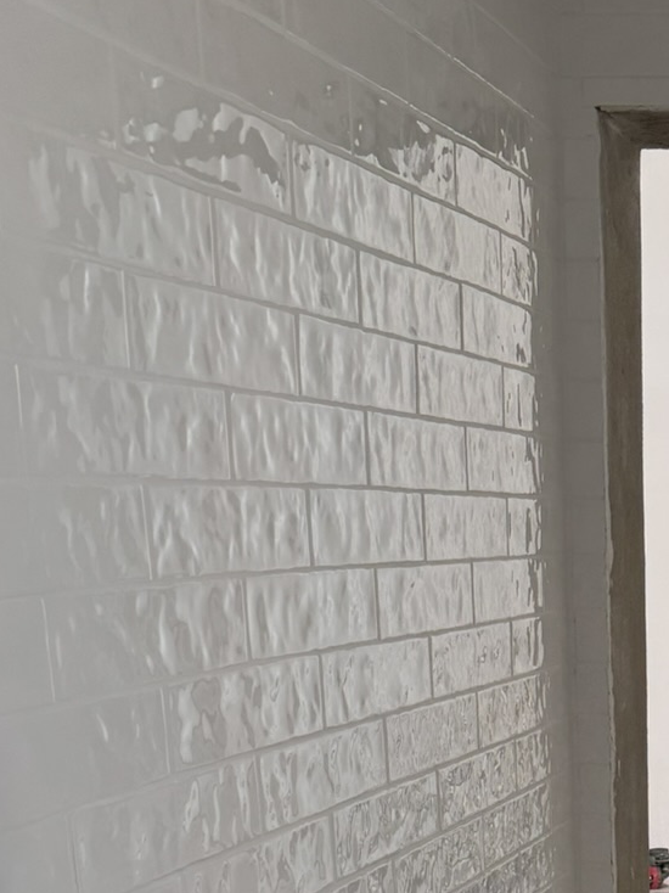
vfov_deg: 26.5
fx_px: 1727
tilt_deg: -14.5
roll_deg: -1.4
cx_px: 825
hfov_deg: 20.4
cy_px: 996
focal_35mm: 67
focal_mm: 6.76
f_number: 1.78
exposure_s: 1/100
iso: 125
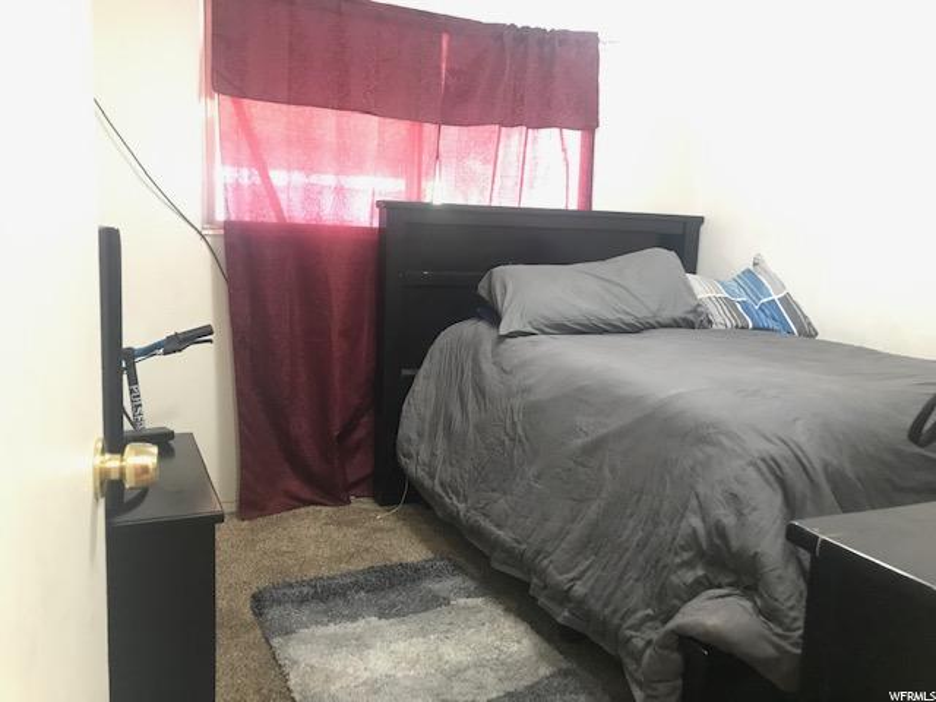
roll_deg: -1.0
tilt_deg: -7.7
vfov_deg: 49.7
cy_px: 351
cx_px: 468
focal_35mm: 28
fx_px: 757
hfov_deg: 63.4
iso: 100
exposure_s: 1/5
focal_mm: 3.99
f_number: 1.8
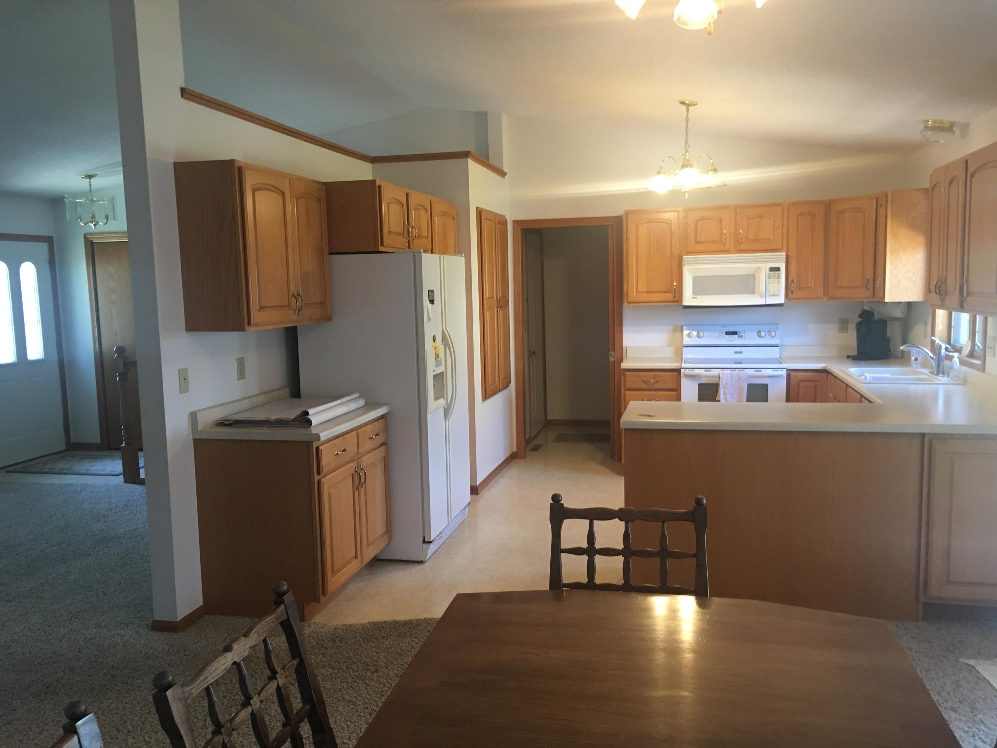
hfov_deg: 61.7
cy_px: 374
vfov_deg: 48.2
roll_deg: +2.8
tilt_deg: -9.2
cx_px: 498
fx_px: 835
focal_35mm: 29
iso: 64
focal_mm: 4.15
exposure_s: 1/15
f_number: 2.2
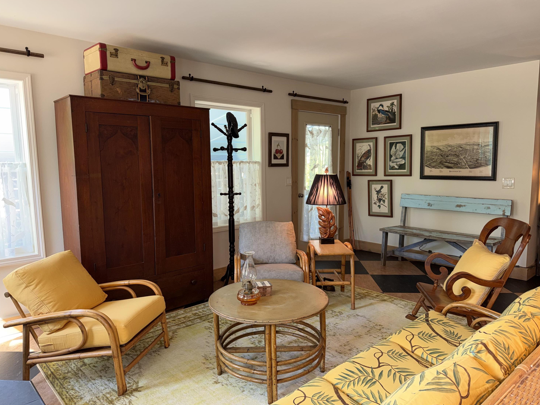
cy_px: 206
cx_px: 274
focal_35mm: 25
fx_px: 390
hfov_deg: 69.4
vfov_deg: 54.9
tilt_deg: -7.6
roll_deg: +0.8
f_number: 1.78
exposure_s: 1/30
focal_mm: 6.76
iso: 50
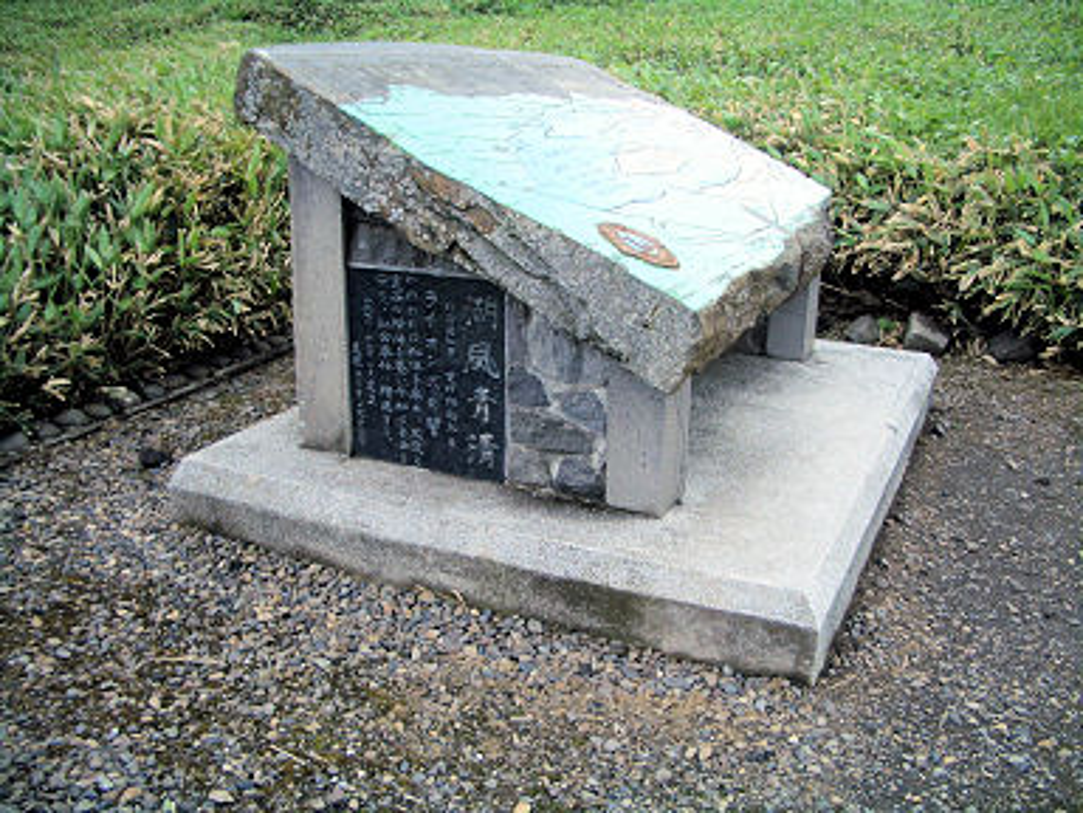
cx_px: 542
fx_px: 1095
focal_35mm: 35
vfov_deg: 40.7
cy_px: 406
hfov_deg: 52.6
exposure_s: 1/640
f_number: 2.6
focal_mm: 5.8
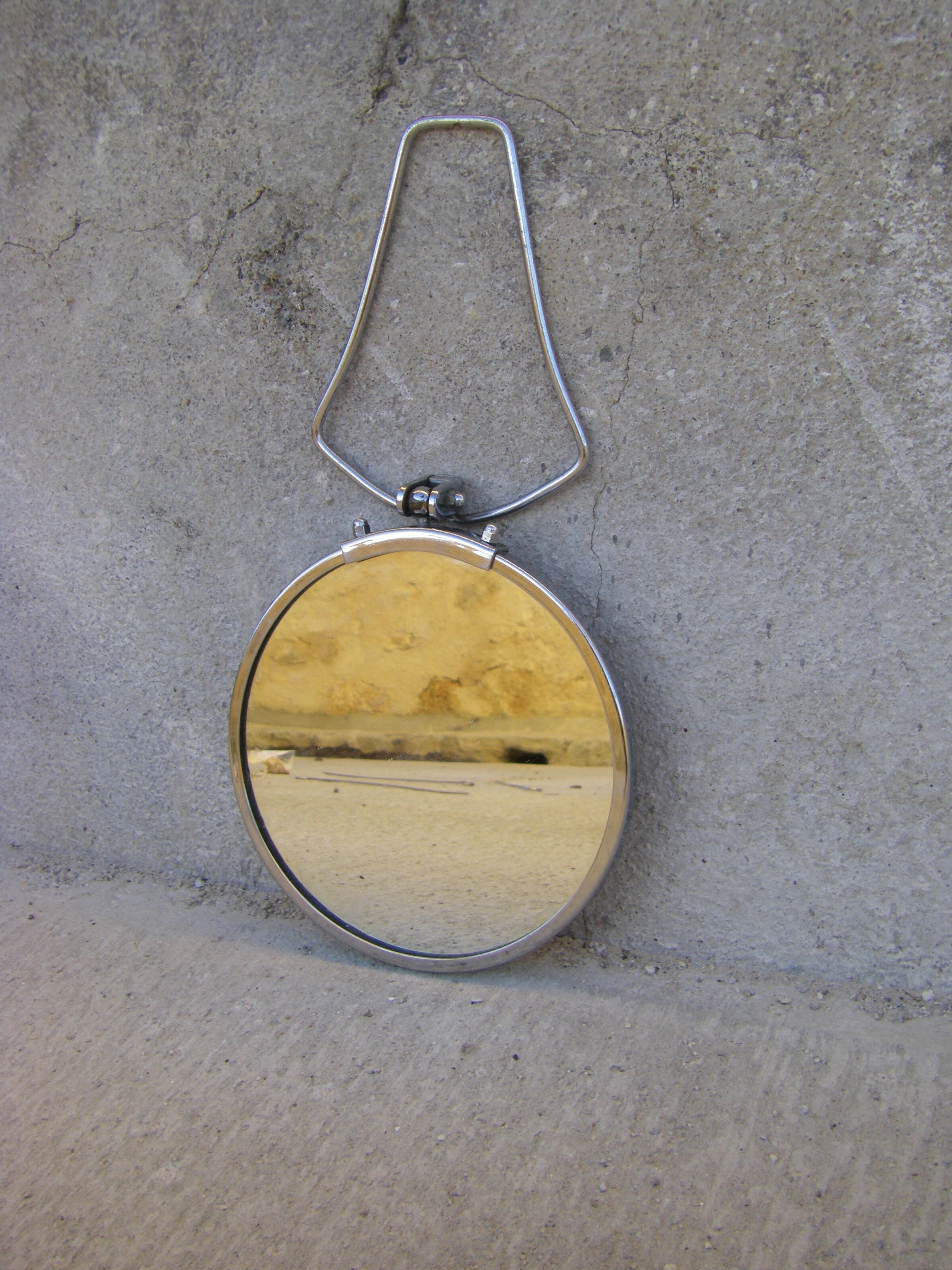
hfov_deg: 36.8
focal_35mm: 39
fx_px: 1430
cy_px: 642
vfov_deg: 47.9
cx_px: 487
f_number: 3.5
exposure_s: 1/100
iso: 64
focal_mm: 6.3
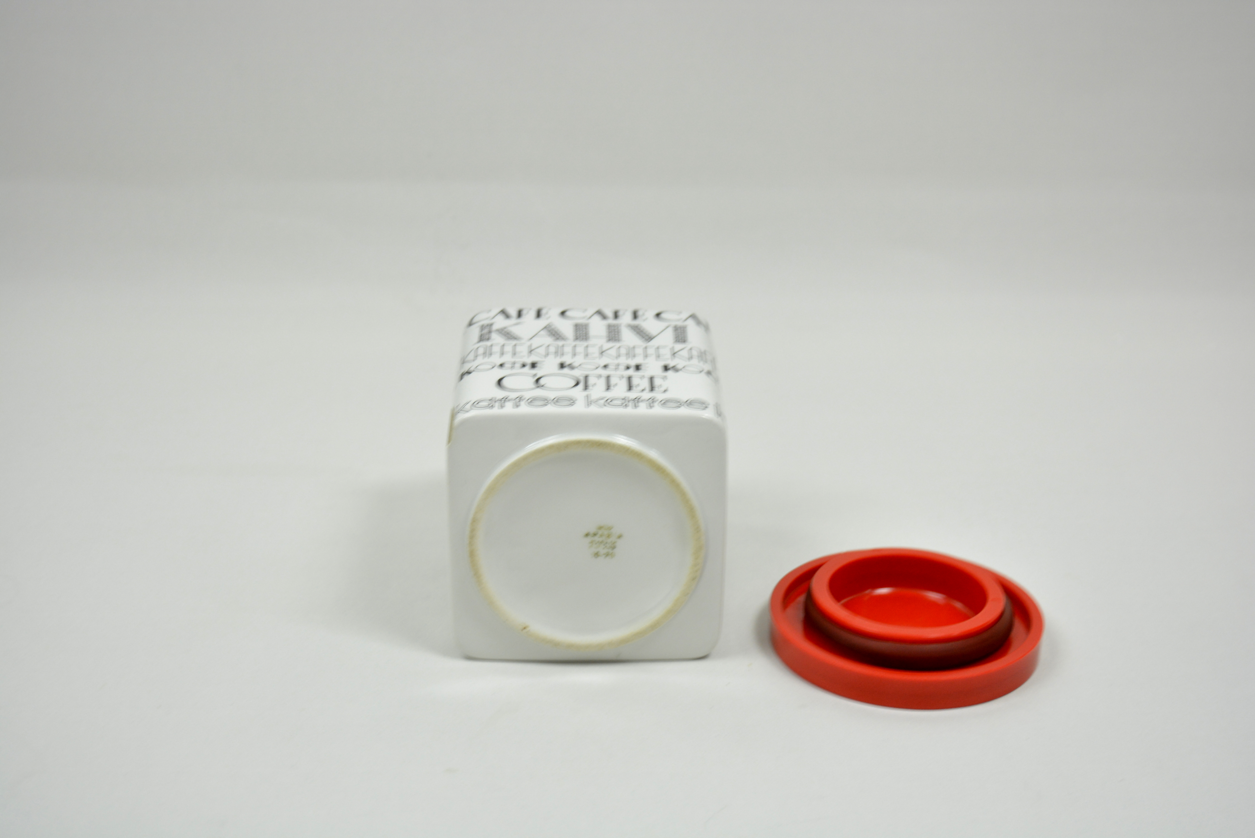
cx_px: 628
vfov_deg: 25.1
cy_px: 419
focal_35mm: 54
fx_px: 1883
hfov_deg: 36.9
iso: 400
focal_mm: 36
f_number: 5.6
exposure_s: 1/3
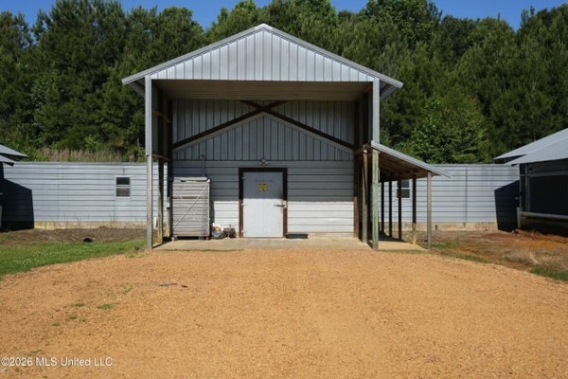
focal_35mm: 40
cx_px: 284
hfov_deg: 48.5
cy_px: 190
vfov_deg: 33.4
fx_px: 631
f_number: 7.1
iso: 320
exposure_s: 1/1250
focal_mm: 40
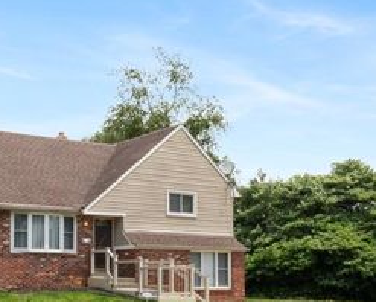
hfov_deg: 32.2
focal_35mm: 57
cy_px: 214
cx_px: 82
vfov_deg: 26.5
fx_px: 635
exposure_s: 1/200
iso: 1250
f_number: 22
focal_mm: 20
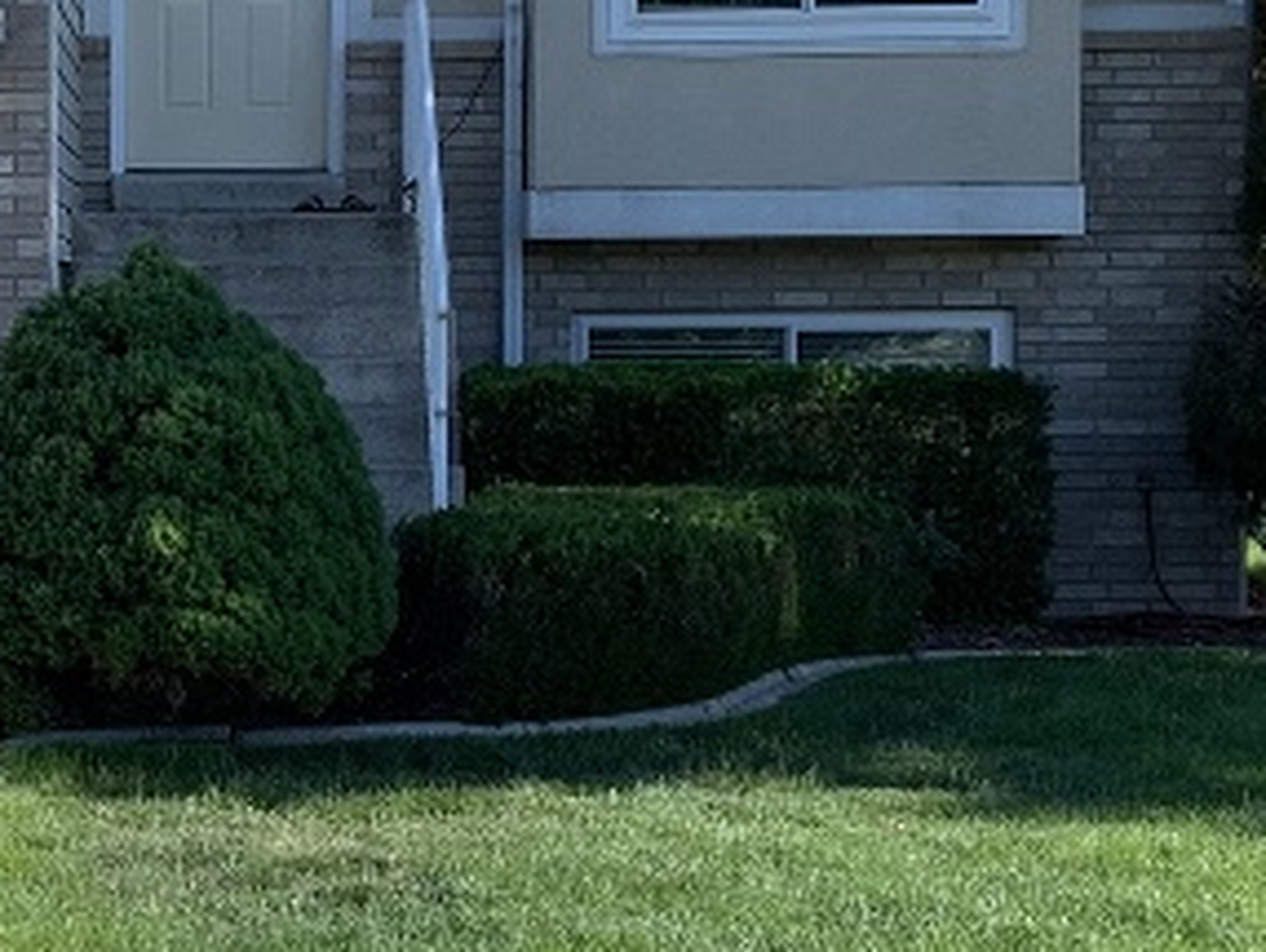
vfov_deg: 15.9
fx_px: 3404
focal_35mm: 93
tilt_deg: -1.8
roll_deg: +0.4
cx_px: -62
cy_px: 465
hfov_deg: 20.3
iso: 25
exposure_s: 1/1350
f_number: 1.8
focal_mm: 4.25
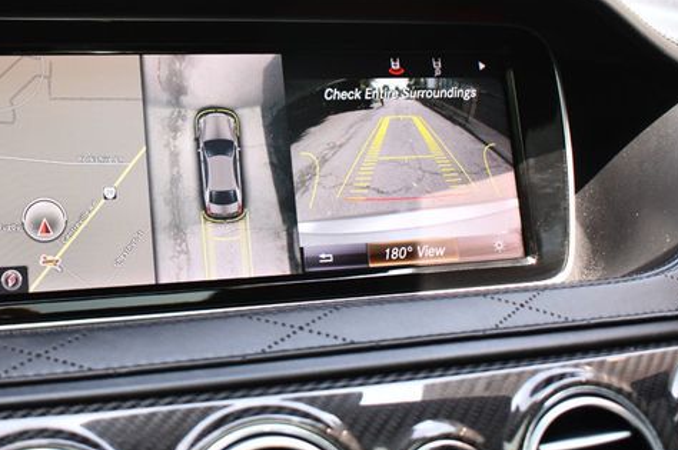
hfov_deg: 39.2
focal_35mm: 50
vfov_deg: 26.8
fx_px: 941
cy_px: 159
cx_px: 229
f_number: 4
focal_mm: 25
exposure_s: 1/250
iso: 800
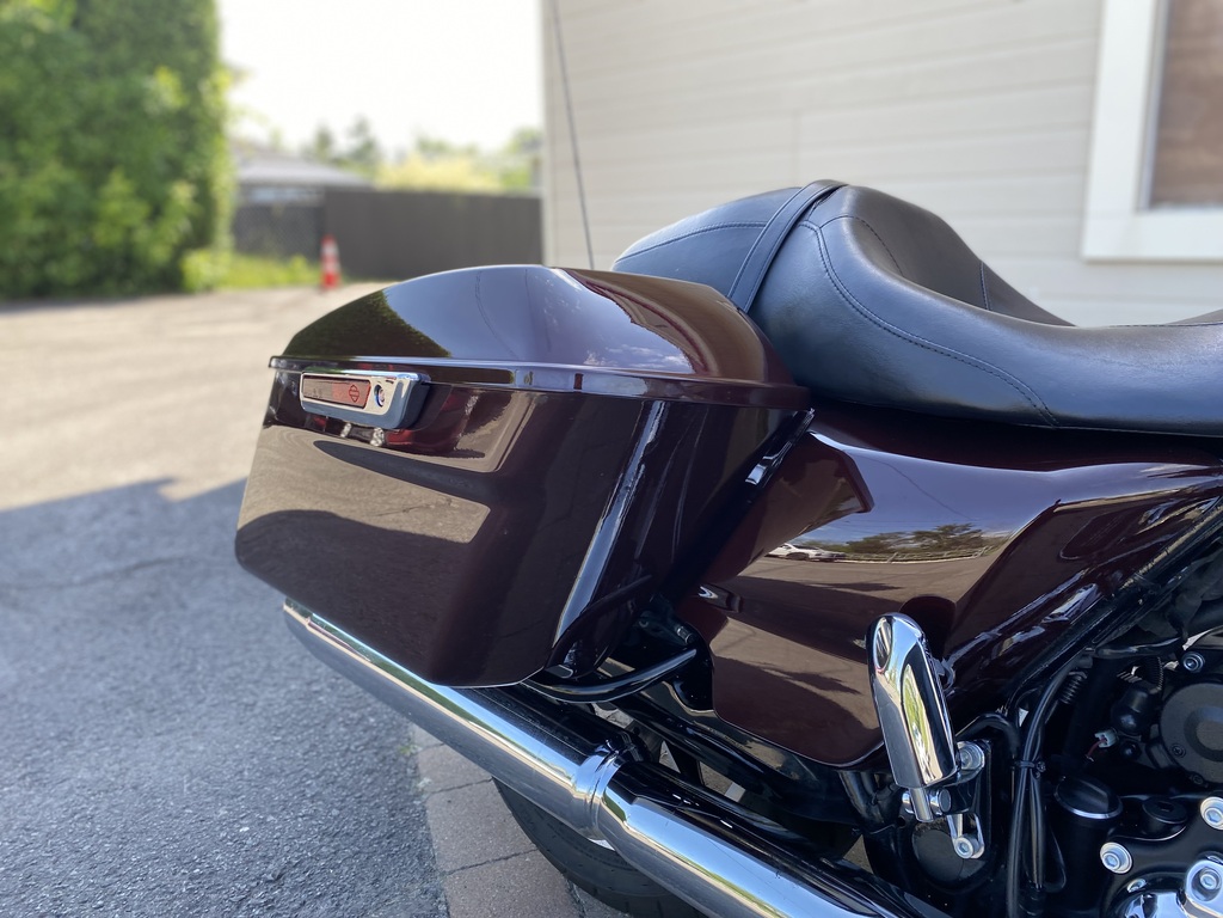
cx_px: 612
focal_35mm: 26
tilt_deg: -12.0
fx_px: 919
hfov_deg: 67.3
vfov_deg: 53.1
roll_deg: +2.2
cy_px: 459
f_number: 1.8
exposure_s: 1/315
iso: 32
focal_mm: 4.25
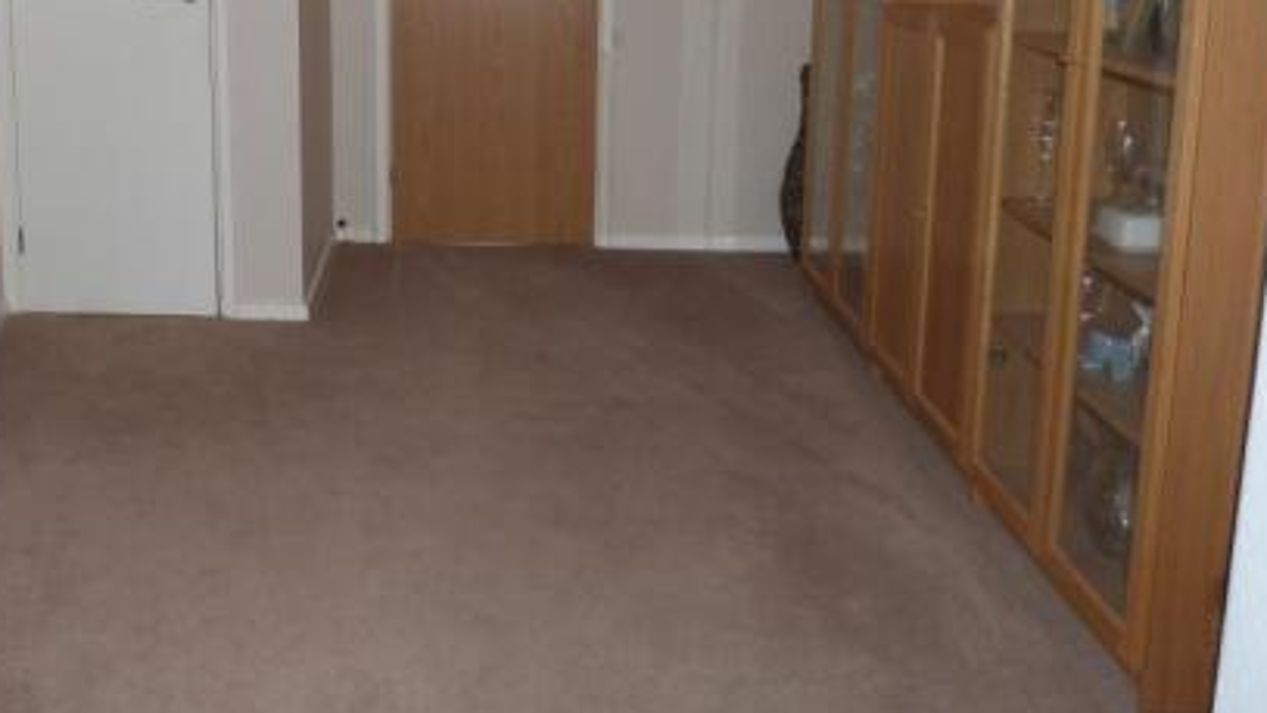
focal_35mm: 39
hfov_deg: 51.0
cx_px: 465
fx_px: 1310
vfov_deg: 29.5
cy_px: 104
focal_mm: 4.5
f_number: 2.8
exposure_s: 1/60
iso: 100
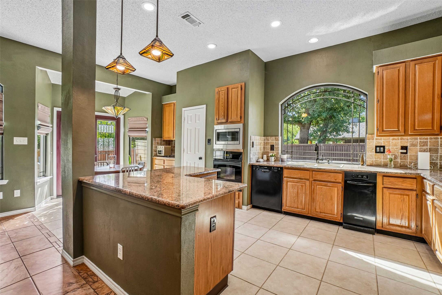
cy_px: 148
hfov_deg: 100.4
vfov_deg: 77.3
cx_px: 221
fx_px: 184
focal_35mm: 15
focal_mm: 10
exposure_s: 1/40
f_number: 8
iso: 400
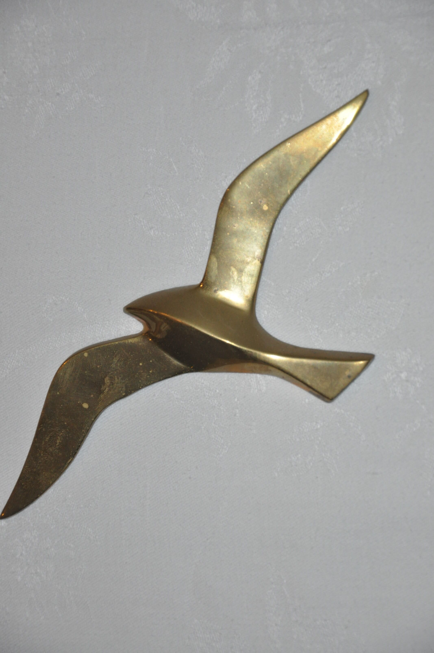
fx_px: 2175
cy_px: 326
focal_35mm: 120
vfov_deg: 17.1
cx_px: 217
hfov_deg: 11.4
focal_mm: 80
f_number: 5.3
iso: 800
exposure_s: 1/60
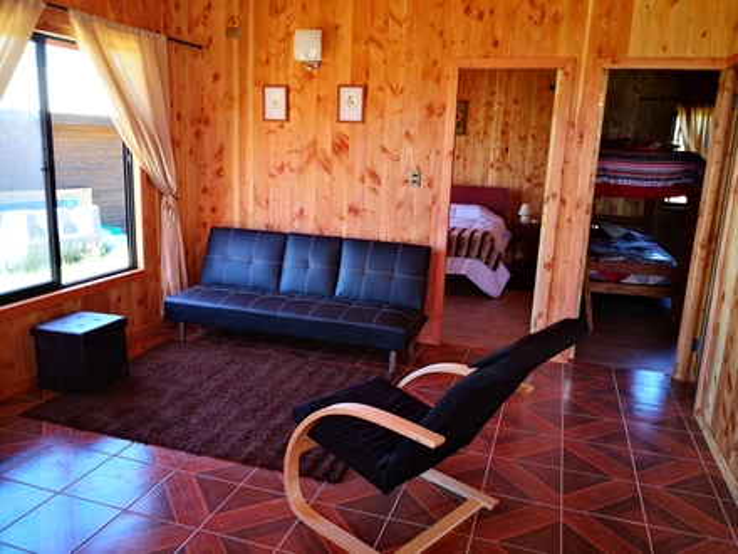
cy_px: 277
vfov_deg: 51.4
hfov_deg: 65.3
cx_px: 369
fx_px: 576
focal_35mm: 27
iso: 64
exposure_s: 1/50
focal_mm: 3.95
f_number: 1.6
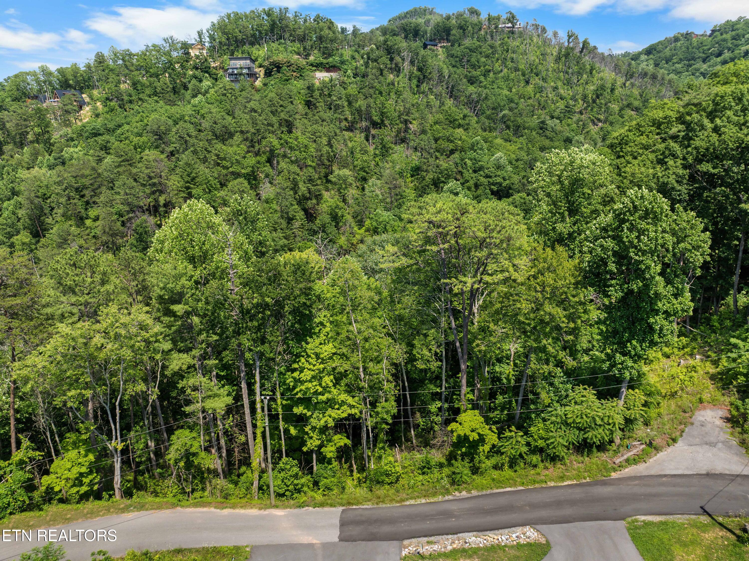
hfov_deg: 71.6
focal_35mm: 24
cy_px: 280
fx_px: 519
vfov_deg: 56.8
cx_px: 374
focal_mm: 12.29
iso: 100
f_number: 2.8
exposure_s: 1/40
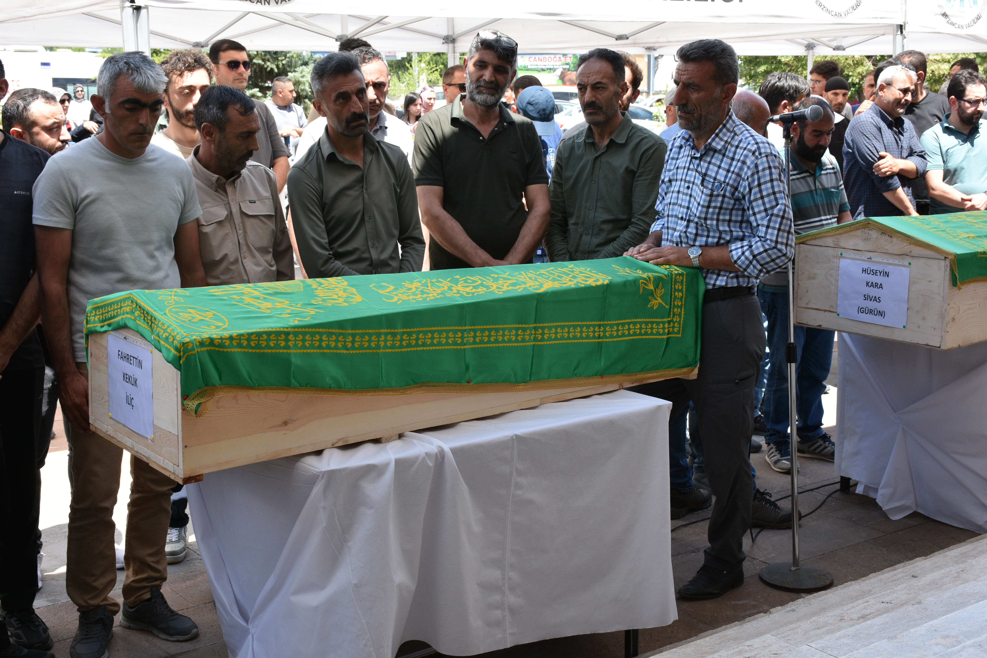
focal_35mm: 48
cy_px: 329
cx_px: 494
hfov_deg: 41.1
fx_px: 1316
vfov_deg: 28.1
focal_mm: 32
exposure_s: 1/320
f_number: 9
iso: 500
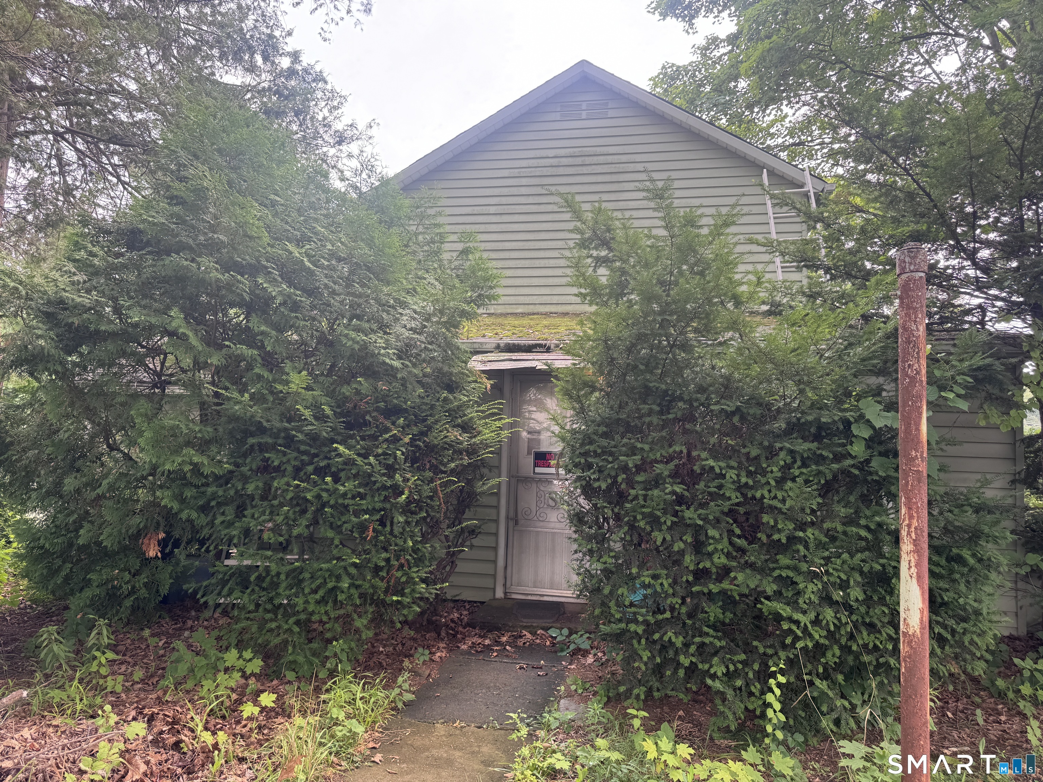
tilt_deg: +5.1
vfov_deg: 56.8
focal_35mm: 24
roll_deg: -2.0
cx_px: 522
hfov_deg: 71.6
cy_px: 391
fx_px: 723
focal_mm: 6.76
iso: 80
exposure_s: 1/236
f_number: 1.78
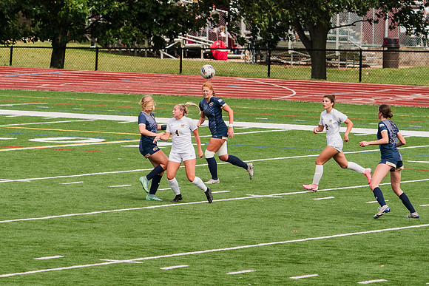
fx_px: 4019
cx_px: 185
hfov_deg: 6.1
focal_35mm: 337
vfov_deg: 4.1
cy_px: 148
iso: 500
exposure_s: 1/1600
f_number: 5.6
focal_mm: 200
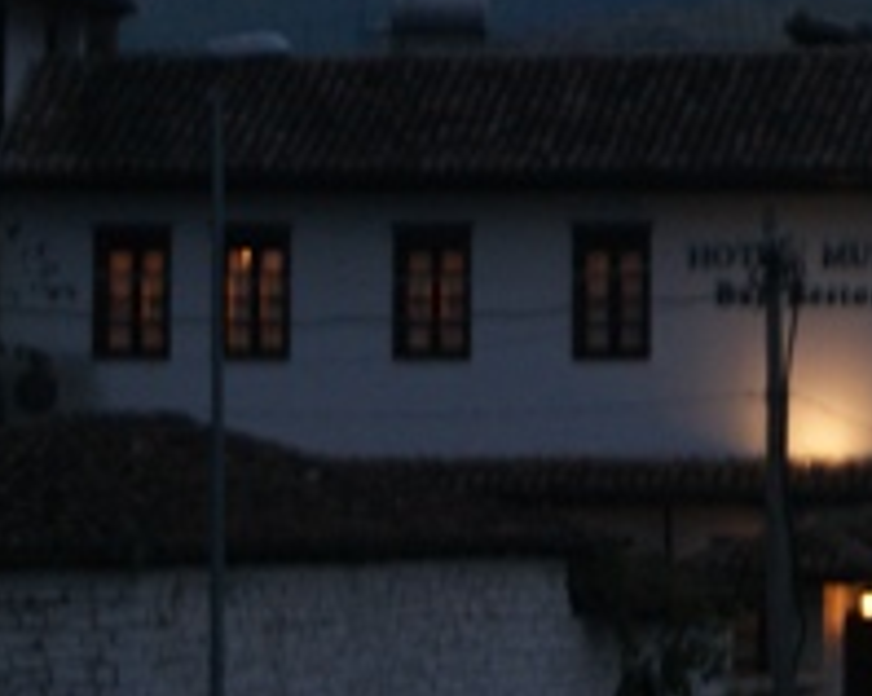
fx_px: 6459
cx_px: 1035
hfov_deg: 7.7
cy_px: -211
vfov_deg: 6.1
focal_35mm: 251
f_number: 5.6
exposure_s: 1/15
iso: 400
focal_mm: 55
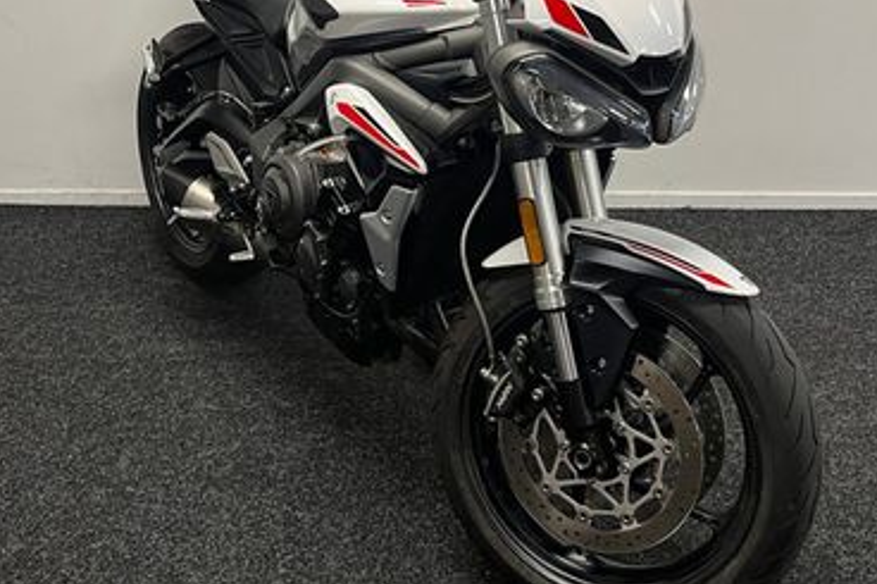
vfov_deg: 28.2
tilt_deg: -20.7
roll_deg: +0.0
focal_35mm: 47
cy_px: 148
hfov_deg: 41.9
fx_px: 1144
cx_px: 434
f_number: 1.6
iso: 80
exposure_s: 1/50
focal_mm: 5.1
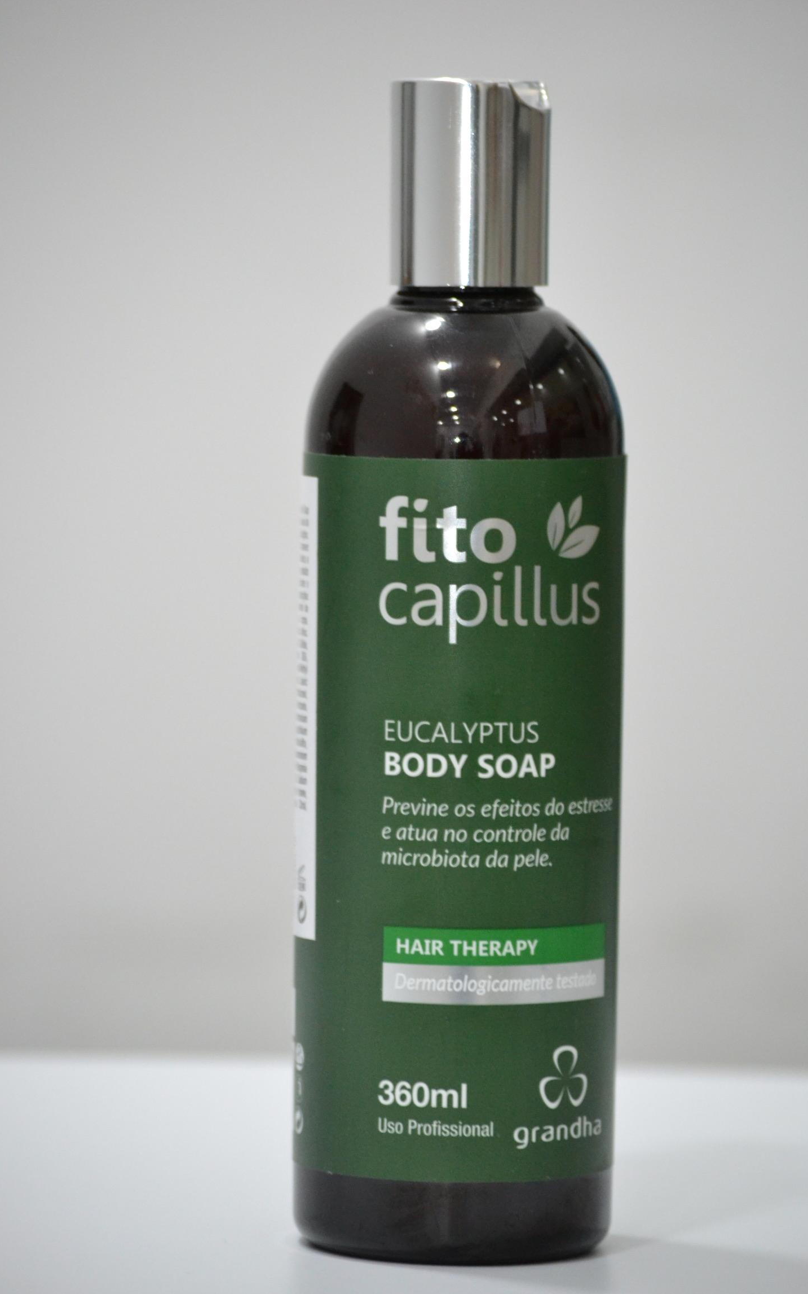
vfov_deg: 12.4
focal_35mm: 169
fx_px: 5955
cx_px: 431
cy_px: 647
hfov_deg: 7.8
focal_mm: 110
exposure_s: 1/80
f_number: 5
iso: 1600
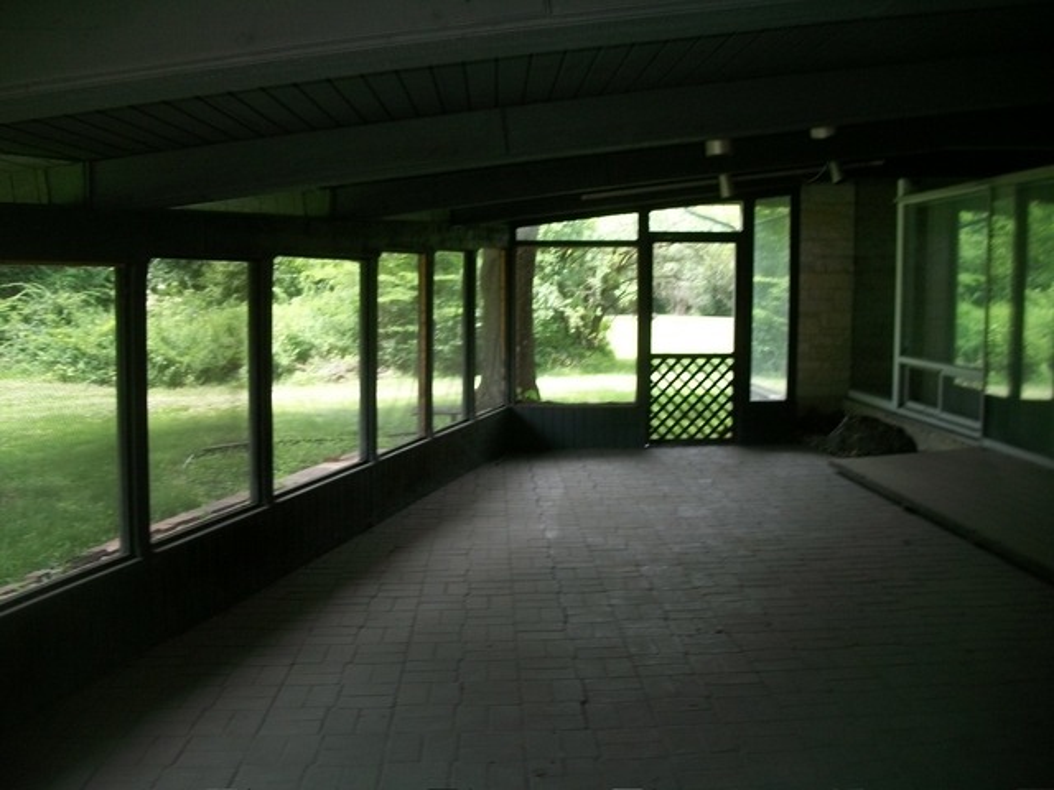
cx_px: 527
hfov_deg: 56.8
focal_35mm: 32
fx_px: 974
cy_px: 395
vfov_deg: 44.2
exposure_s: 1/50
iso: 80
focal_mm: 5.7
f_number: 2.9
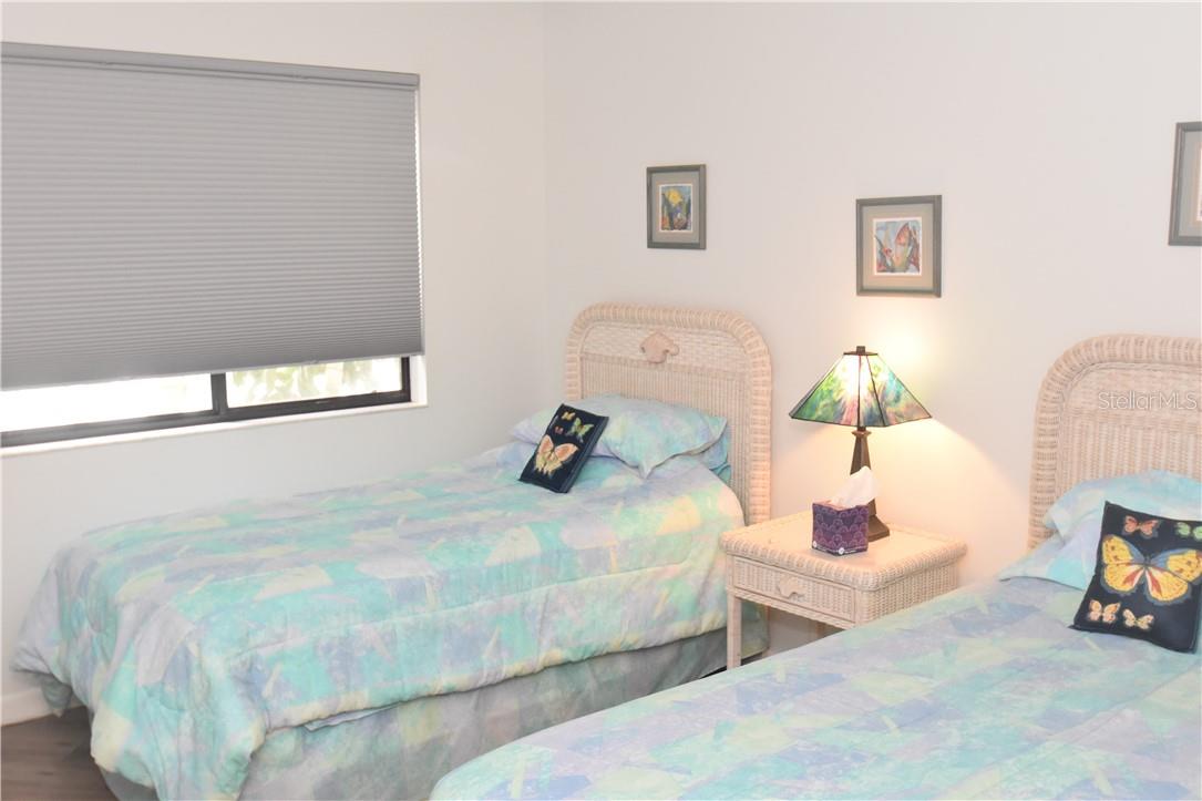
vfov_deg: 40.0
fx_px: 1102
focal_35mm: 33
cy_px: 400
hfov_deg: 57.2
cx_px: 601
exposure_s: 1/60
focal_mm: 22
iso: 2000
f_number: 4.5
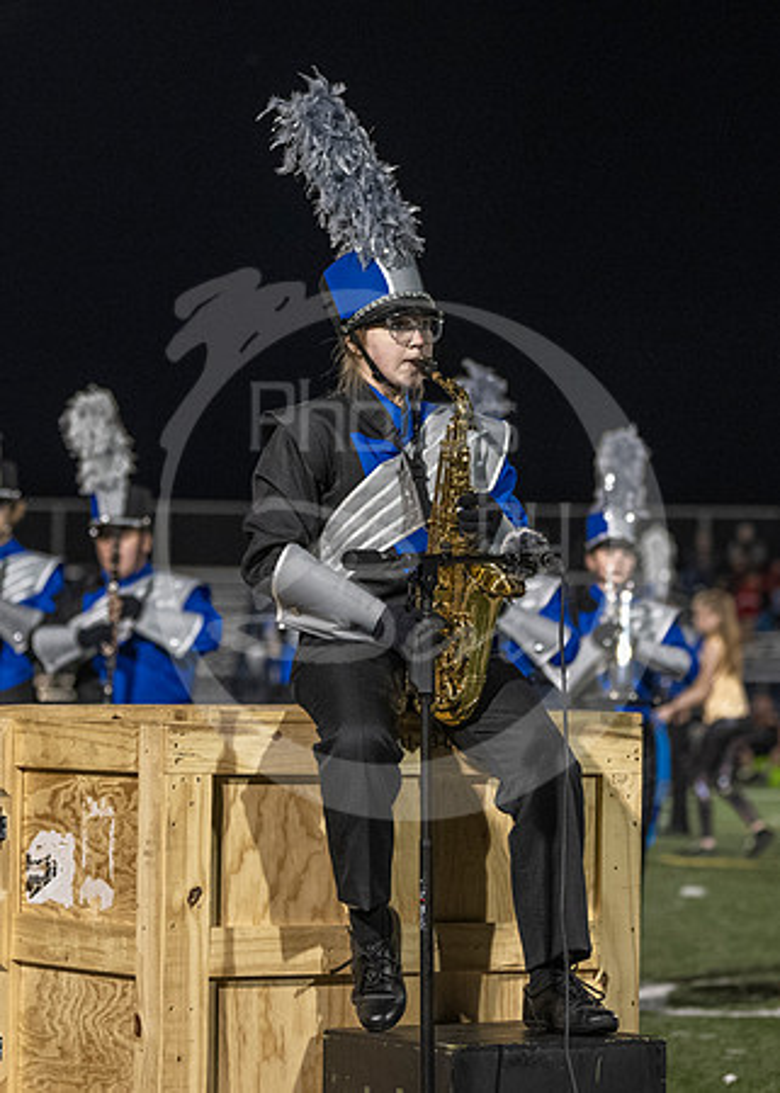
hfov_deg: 8.4
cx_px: 500
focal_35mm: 171
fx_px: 5314
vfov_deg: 11.7
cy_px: 452
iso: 4000
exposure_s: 1/500
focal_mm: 95
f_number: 2.8
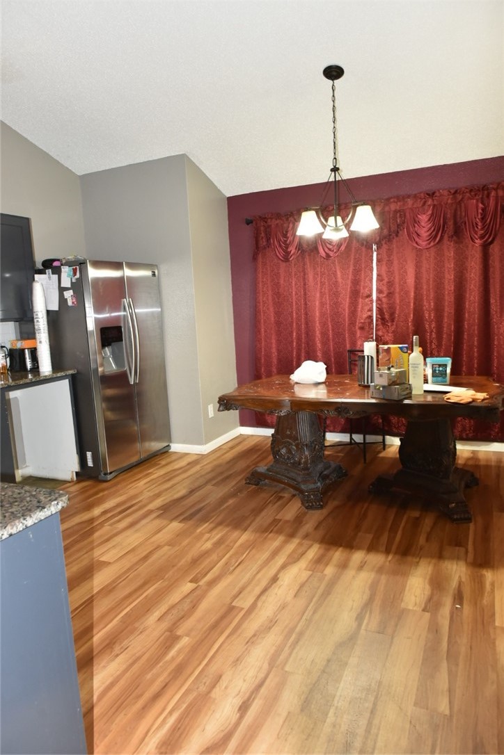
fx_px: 504
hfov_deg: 53.1
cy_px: 378
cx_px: 252
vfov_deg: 73.7
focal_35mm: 24
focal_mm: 24
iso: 2800
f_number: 6.3
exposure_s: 1/60
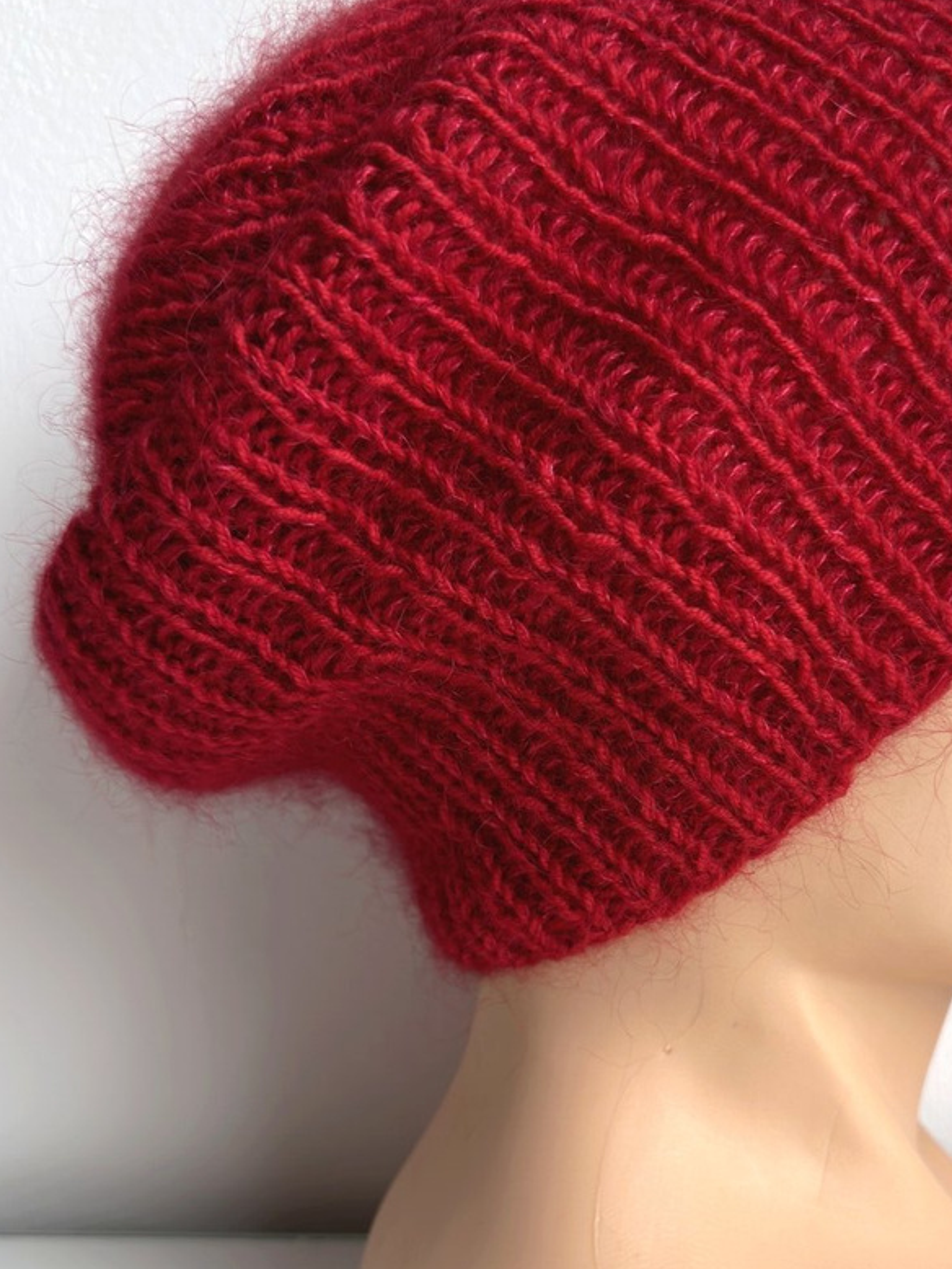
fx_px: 1356
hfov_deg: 38.0
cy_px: 778
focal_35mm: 37
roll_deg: -1.7
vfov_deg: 49.7
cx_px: 673
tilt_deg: -5.0
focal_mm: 6.86
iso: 160
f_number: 1.78
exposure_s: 1/60
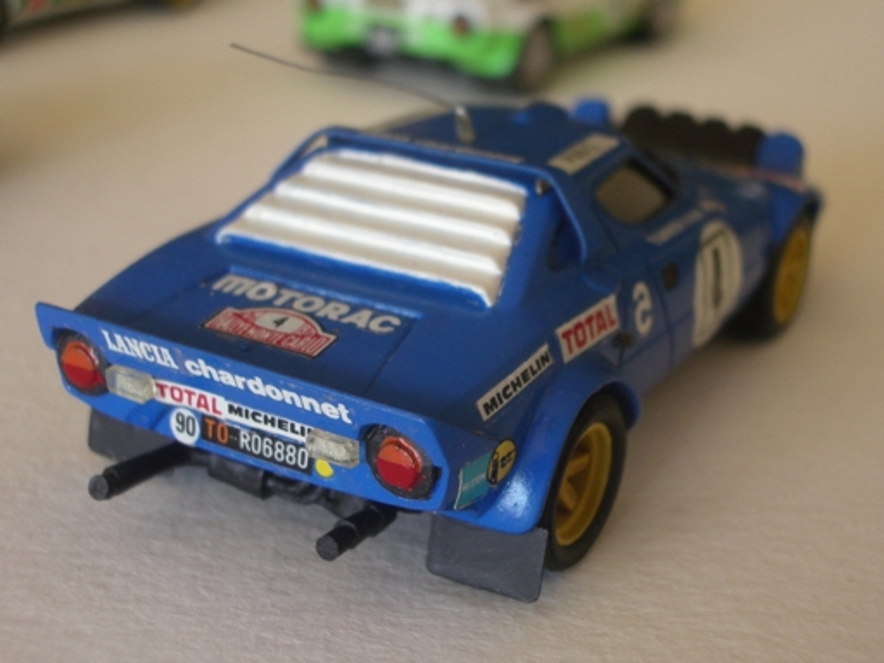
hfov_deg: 31.2
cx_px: 442
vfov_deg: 23.7
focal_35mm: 62
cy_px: 332
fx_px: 1583
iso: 160
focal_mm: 10.2
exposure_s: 1/80
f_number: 3.5
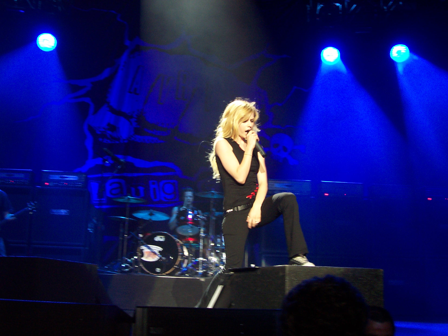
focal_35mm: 46
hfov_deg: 41.2
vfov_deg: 31.5
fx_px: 595
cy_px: 168
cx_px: 224
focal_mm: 7
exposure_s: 1/45
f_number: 3
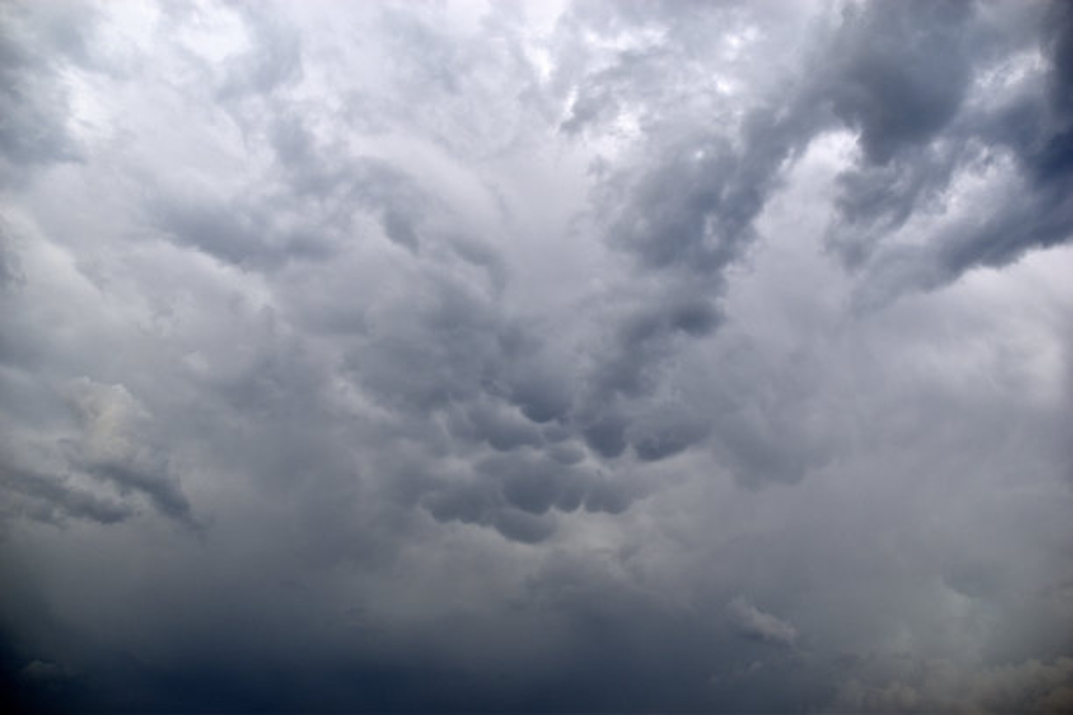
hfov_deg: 61.9
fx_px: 894
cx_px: 536
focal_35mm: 30
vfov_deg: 43.6
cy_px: 358
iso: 100
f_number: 4
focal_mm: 20
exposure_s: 1/80
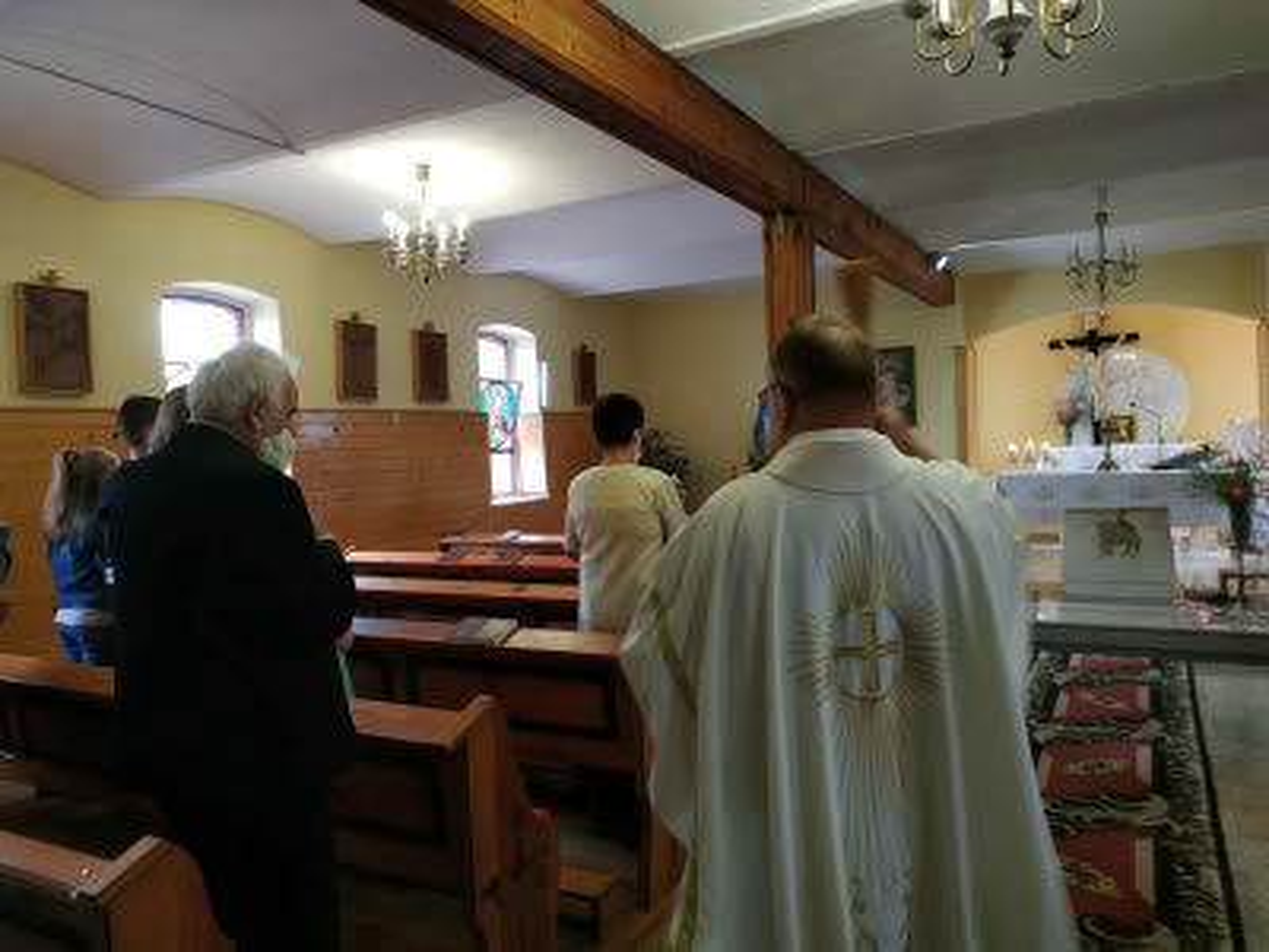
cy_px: 476
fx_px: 880
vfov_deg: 56.8
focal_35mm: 24
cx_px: 634
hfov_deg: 71.6
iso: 320
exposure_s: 1/25
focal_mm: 3.94
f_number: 1.9
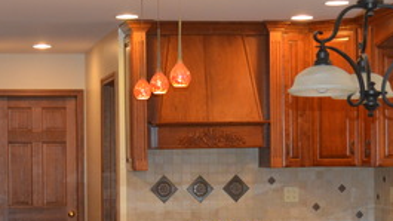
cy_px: 178
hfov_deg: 18.8
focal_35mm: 114
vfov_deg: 10.6
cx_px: 187
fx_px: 1188
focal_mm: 30
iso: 1000
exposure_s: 1/60
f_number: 4.5
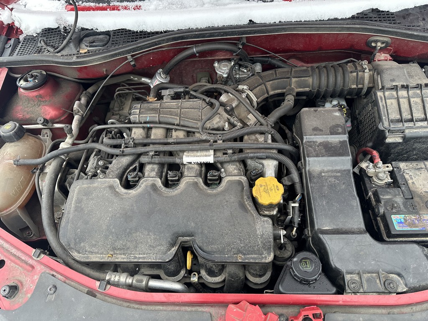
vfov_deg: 56.8
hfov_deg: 71.6
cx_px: 214
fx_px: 297
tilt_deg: -53.0
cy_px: 160
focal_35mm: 24
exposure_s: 1/121
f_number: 1.78
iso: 160
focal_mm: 6.86
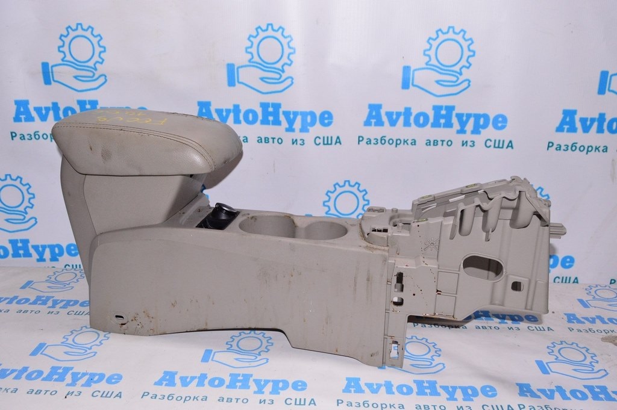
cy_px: 205
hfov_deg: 59.5
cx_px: 308
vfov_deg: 41.6
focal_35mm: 32
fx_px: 539
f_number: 8
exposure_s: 1/200
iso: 1600
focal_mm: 21
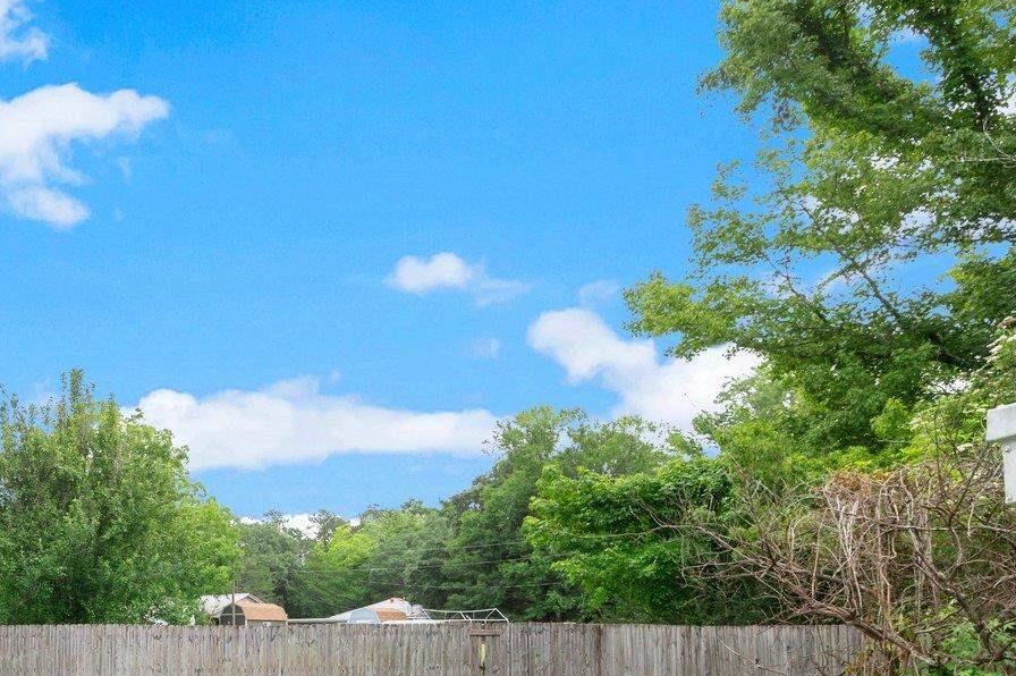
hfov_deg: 52.6
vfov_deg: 38.7
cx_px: 127
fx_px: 902
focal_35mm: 32
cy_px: 584
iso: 500
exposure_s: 1/320
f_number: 10
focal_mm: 14
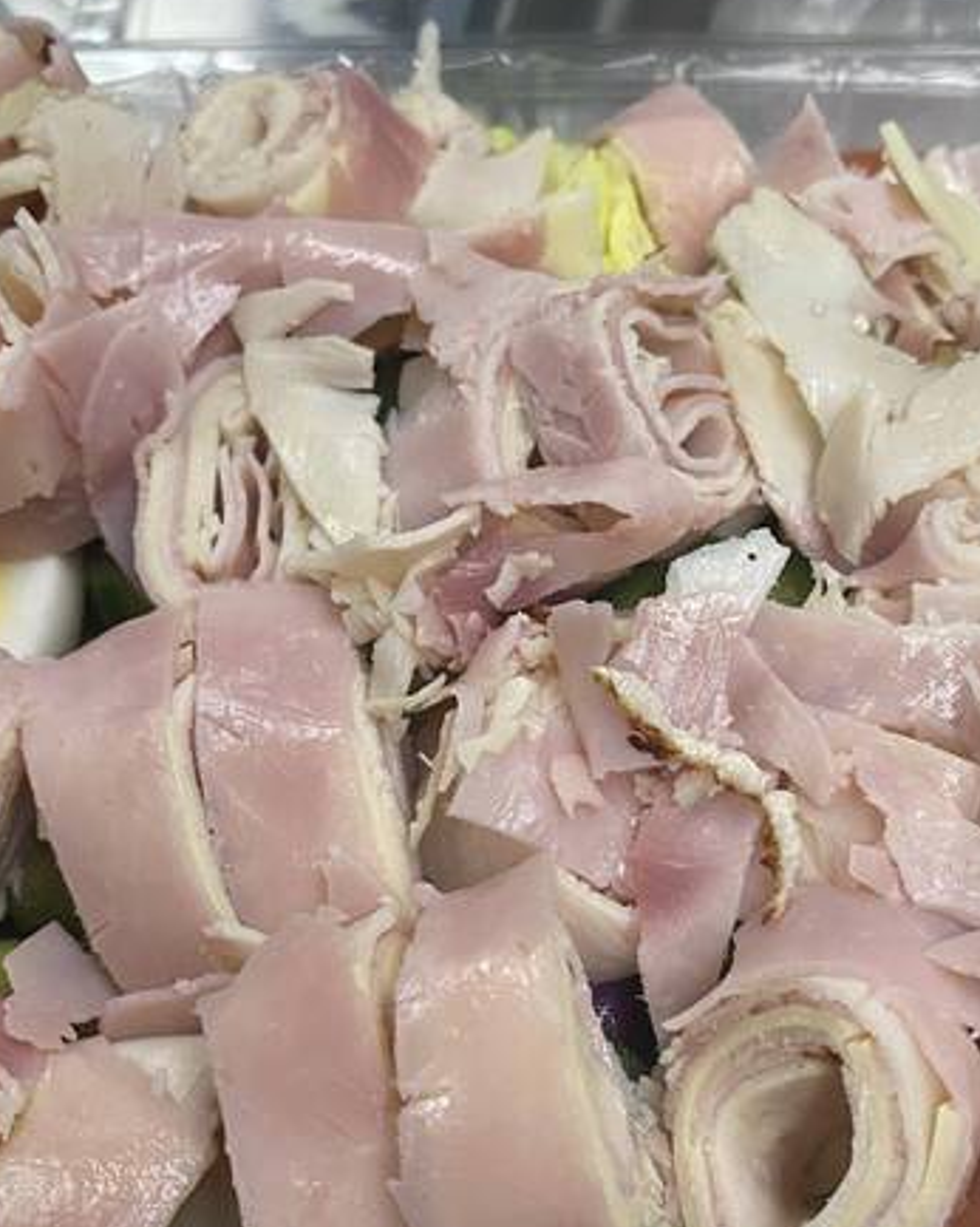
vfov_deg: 42.7
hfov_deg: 34.9
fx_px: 1560
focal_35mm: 43
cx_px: 521
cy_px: 724
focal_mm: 4.25
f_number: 1.8
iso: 100
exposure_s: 1/60
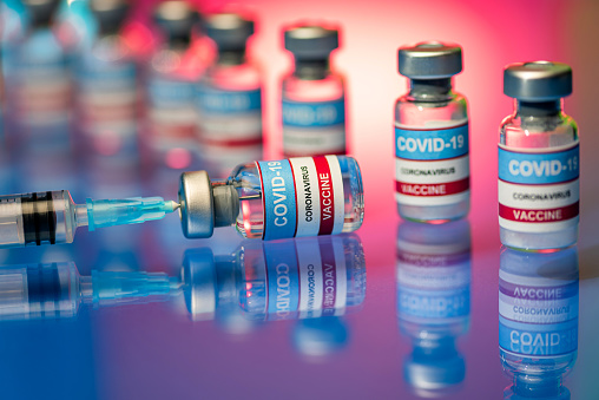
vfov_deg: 13.0
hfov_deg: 19.5
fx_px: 1747
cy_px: 200
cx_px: 300
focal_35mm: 105
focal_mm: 105
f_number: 6.3
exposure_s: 1/125
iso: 160
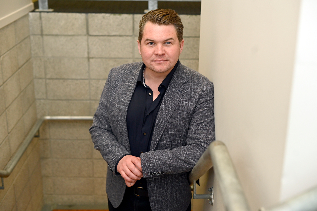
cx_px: 158
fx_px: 440
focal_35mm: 50
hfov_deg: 39.6
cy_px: 106
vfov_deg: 27.0
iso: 1400
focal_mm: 50
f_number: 3.2
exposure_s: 1/200
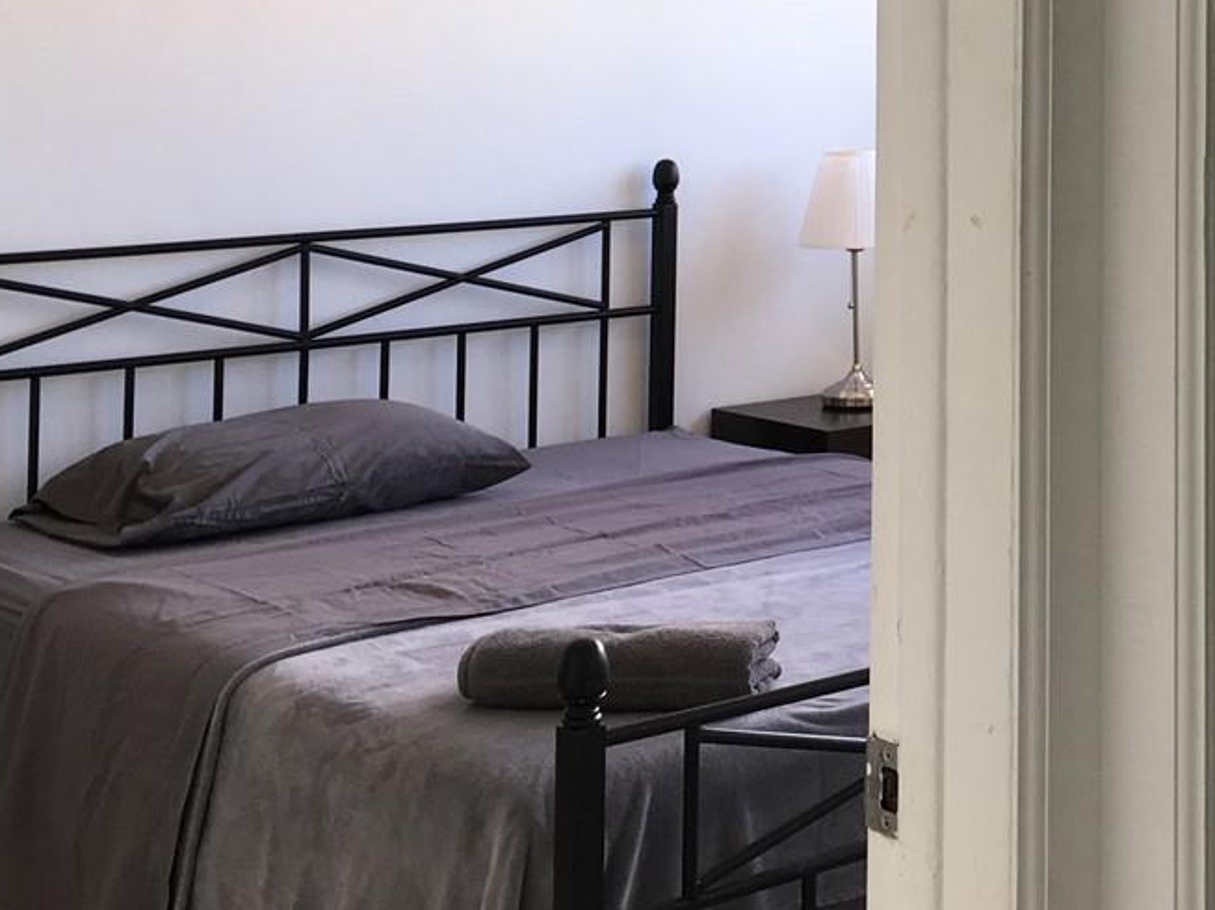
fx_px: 2491
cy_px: -80
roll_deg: -1.0
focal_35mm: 71
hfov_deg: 26.1
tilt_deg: +3.3
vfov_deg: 19.8
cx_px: 1196
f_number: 2.2
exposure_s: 1/60
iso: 25
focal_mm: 4.15
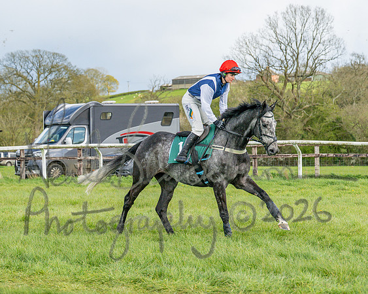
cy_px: 147
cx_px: 185
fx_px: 1411
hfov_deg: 14.9
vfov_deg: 11.9
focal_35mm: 130
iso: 400
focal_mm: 77
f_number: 4
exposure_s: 1/3200
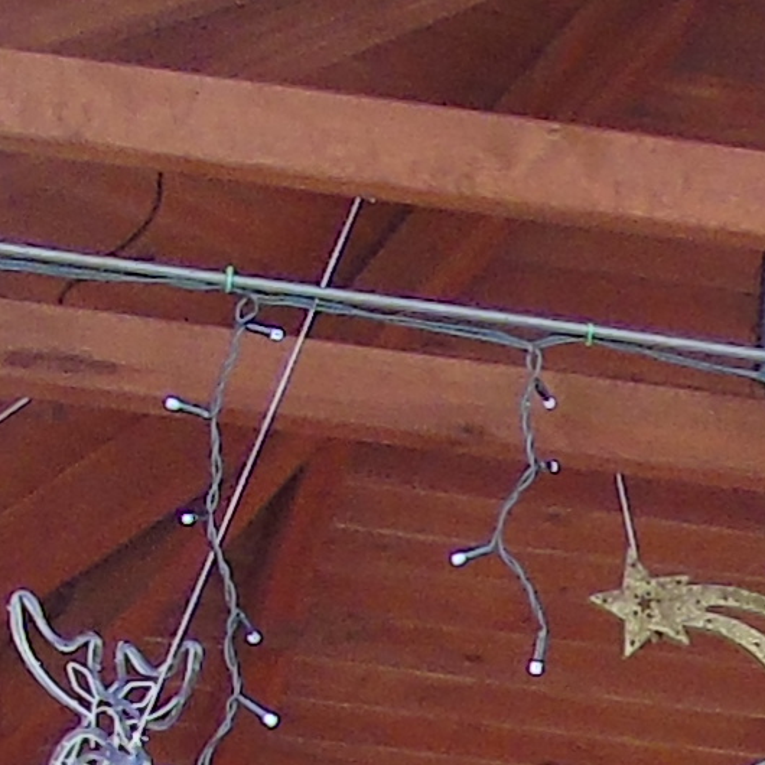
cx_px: 1928
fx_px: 7301
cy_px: 1980
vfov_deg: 5.7
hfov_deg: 5.7
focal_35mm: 292
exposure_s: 1/30
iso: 100
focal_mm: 6.1
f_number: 3.8
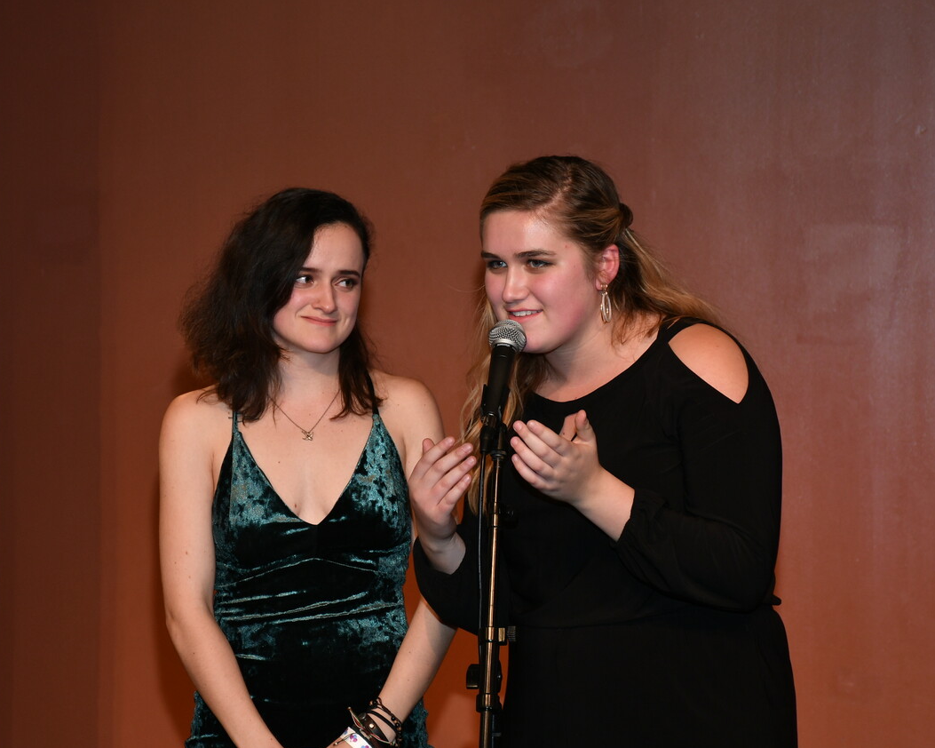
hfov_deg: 11.8
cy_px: 411
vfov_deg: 9.4
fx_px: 4528
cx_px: 486
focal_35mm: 164
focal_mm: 85
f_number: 5.3
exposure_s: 1/60
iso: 250
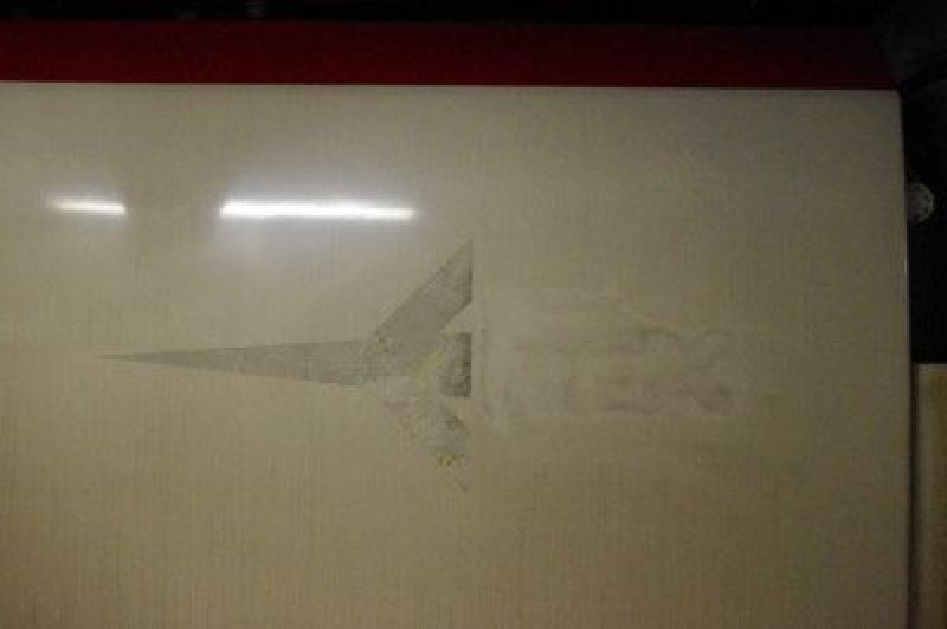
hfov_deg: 60.3
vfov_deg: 42.3
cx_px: 474
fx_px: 815
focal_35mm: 31
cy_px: 314
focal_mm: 21.25
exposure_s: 1/50
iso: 6400
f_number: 5.6
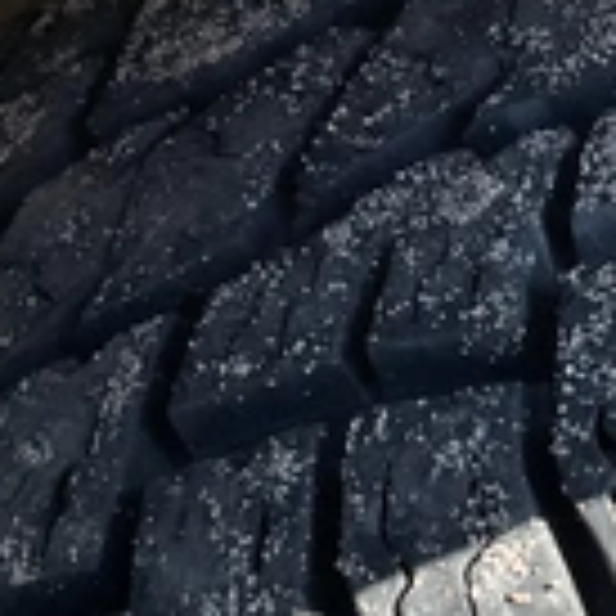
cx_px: 760
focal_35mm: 75
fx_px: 1510
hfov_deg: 21.3
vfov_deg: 22.8
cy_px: 468
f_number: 1.8
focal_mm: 3
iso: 25
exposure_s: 1/266
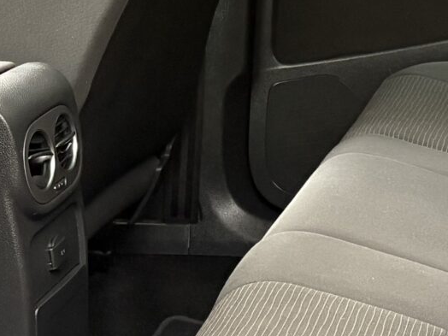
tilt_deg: -5.9
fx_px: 1644
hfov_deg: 15.3
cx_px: 407
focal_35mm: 127
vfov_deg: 11.4
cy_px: -99
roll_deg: +3.2
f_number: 1.6
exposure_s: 1/60
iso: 320
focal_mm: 5.96
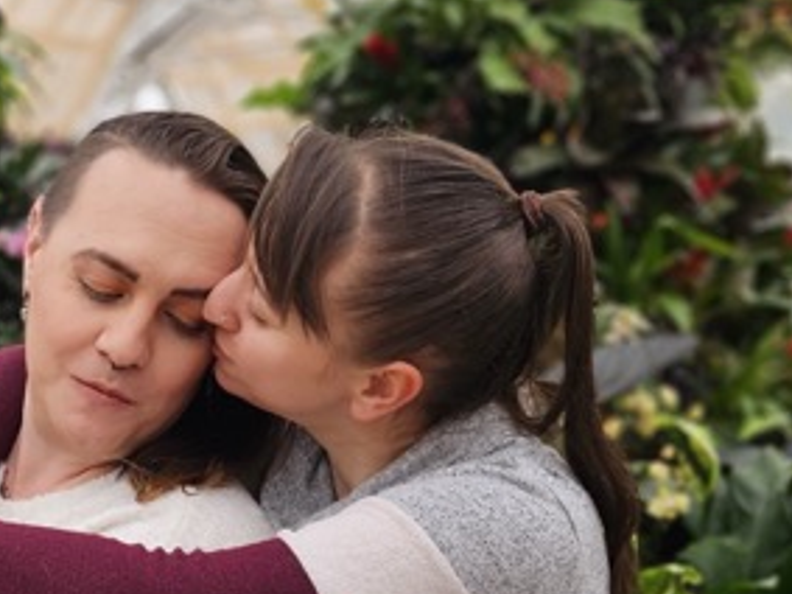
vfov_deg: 26.1
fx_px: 1189
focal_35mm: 52
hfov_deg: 34.9
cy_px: 636
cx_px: 92
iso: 50
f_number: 1.8
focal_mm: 5.4
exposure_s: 1/120
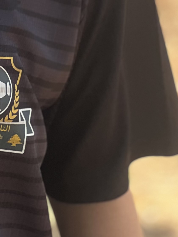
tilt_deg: -5.6
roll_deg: -0.5
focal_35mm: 278
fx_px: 1906
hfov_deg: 5.3
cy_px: -139
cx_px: -135
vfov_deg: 7.0
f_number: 2.8
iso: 25
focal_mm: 9
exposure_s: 1/222
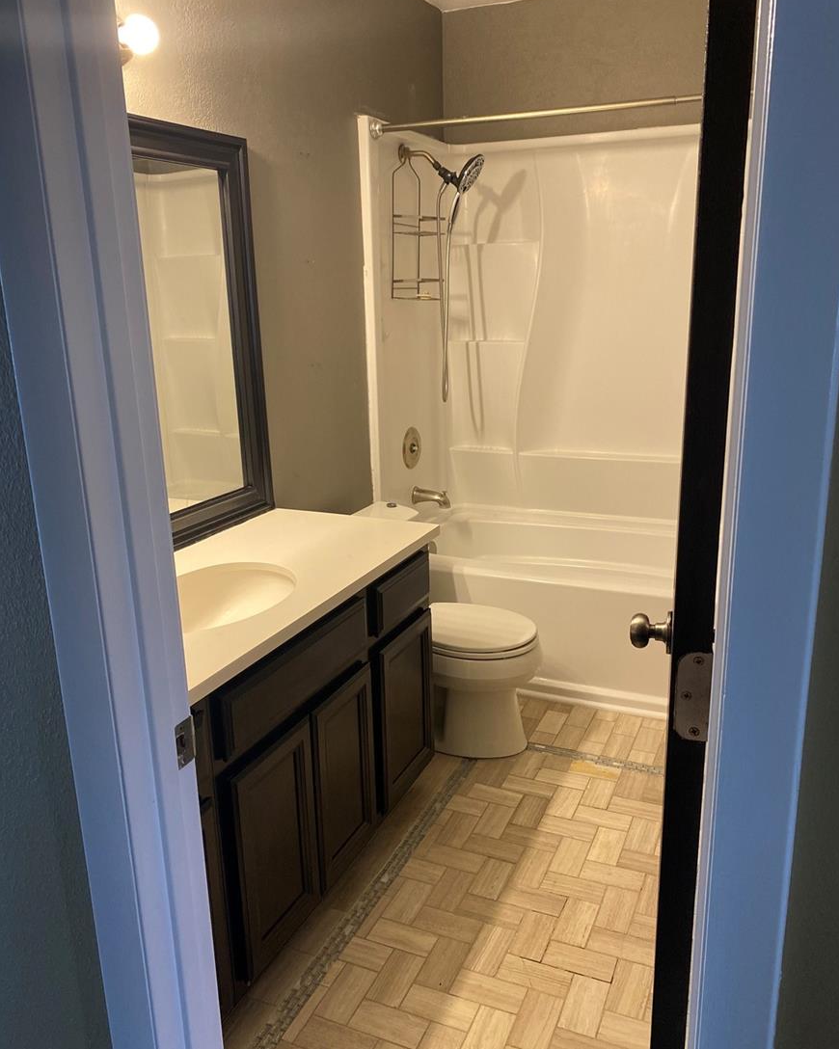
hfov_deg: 51.5
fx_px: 869
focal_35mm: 28
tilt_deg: -14.8
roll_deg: +1.2
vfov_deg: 62.2
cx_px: 418
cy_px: 539
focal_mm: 4.25
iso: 160
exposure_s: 1/60
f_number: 1.8
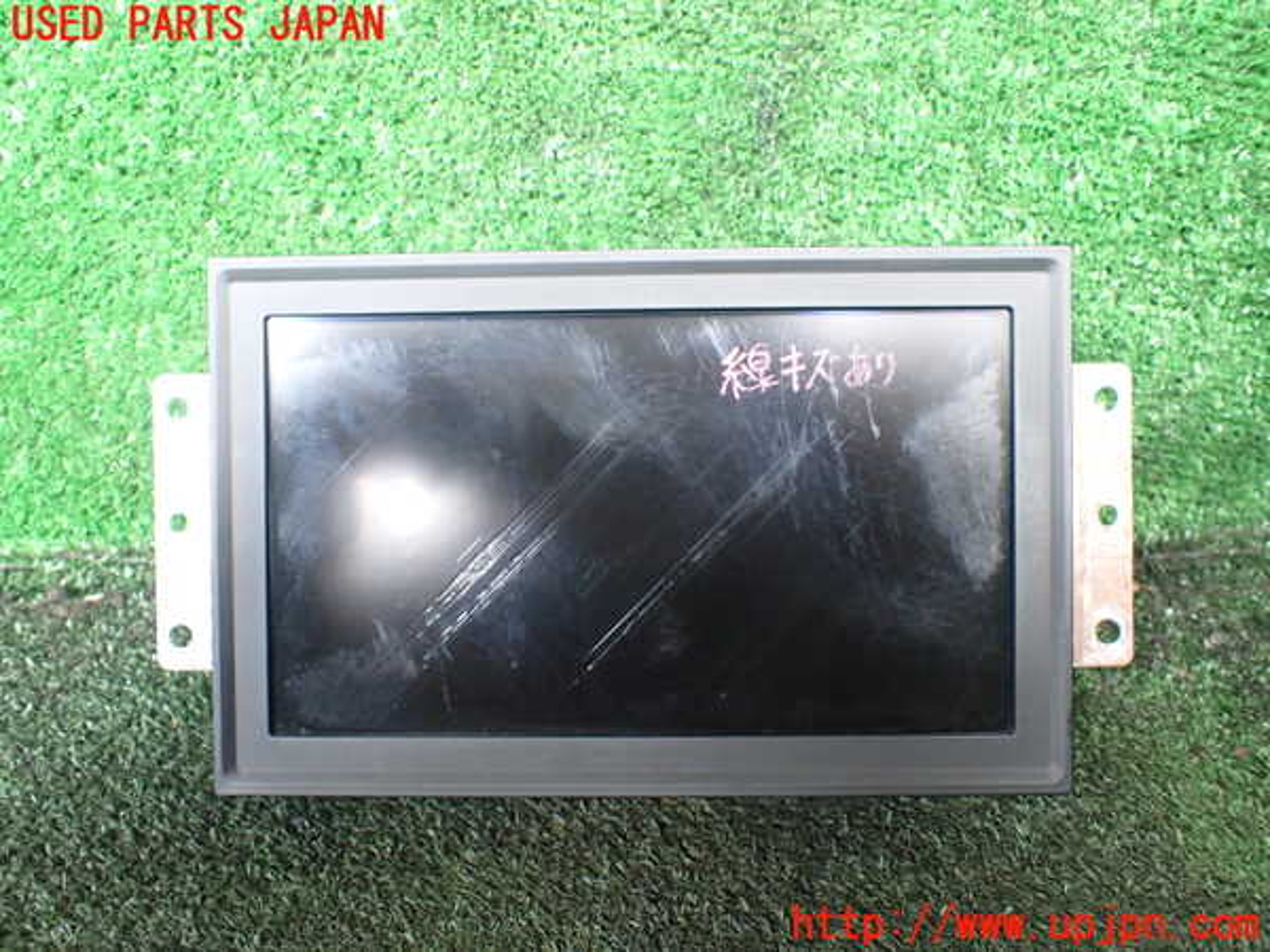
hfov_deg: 60.0
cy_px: 476
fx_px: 1101
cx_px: 635
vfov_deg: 46.8
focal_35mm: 30
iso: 800
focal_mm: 5.4
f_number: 2.3
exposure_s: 1/125
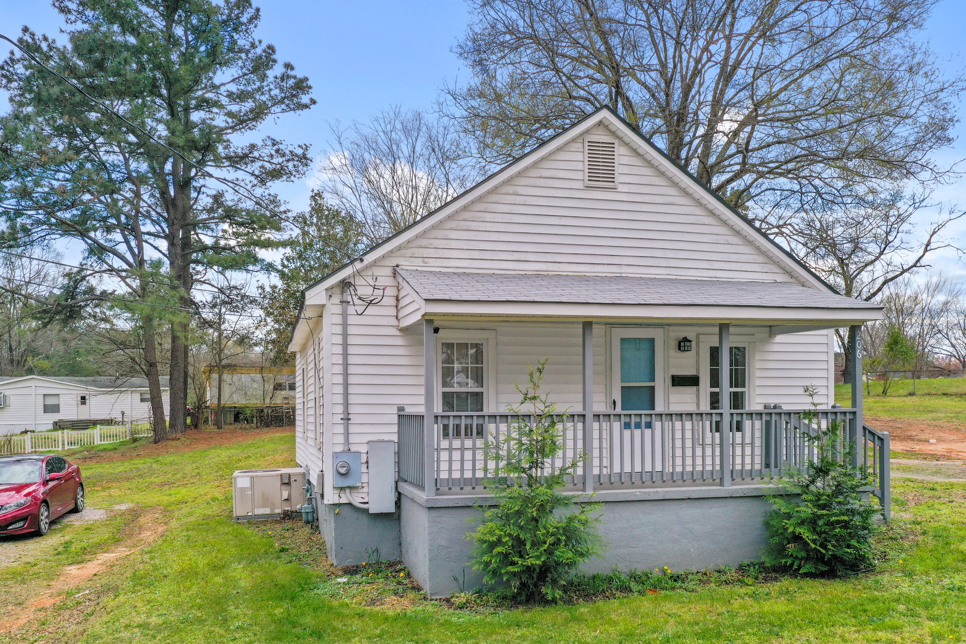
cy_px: 322
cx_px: 483
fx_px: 751
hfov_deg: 65.5
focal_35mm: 28
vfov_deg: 46.4
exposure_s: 1/500
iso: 100
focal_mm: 10.26
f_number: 5.6
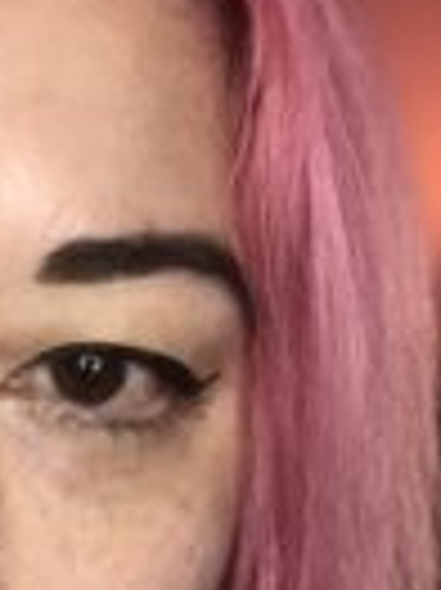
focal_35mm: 98
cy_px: 509
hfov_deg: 14.4
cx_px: -146
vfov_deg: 19.7
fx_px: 1667
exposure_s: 1/30
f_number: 2.2
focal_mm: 2.87
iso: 32
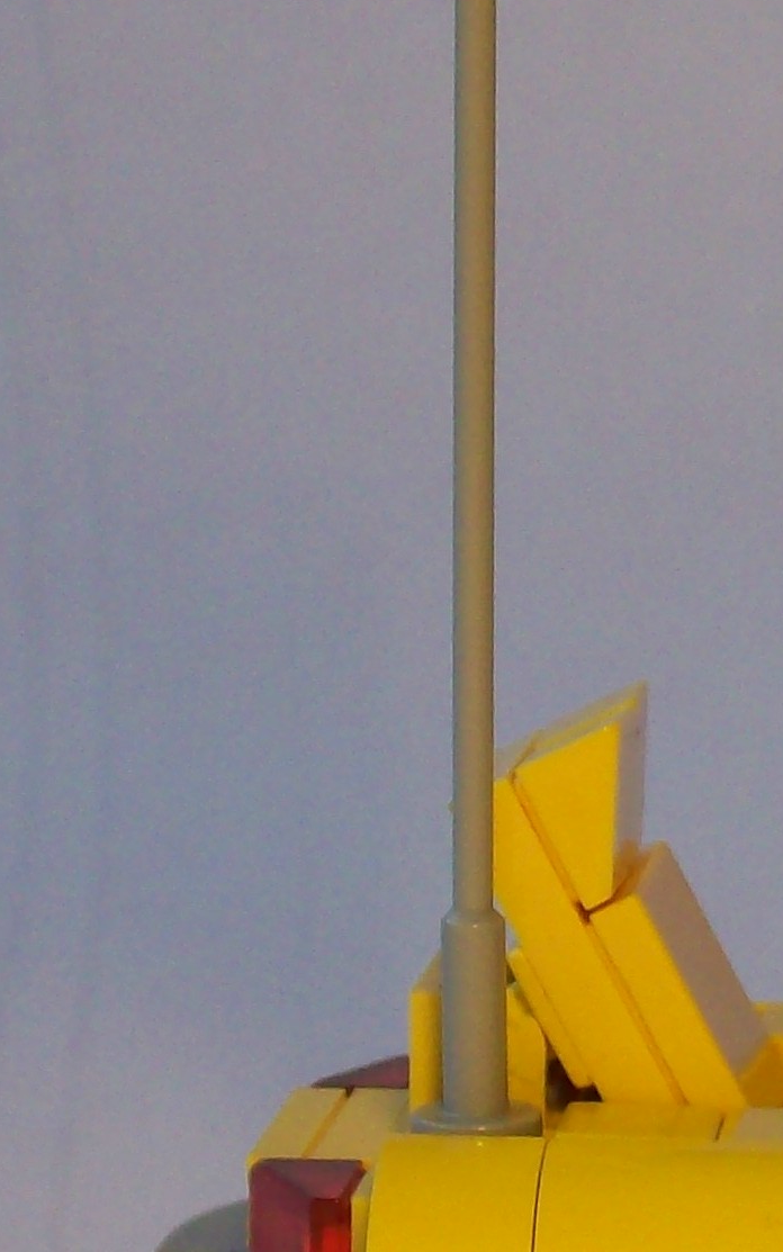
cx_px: 1030
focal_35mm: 163
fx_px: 5563
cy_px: 712
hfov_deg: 7.9
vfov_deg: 12.8
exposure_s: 1/84.5
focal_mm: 9.4
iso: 124
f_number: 3.4
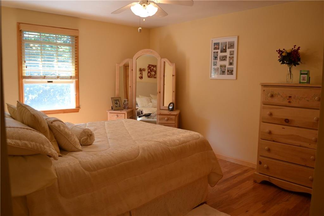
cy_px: 108
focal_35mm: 27
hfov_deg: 67.4
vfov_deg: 47.9
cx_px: 162
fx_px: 243
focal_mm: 18
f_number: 4
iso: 400
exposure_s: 1/60
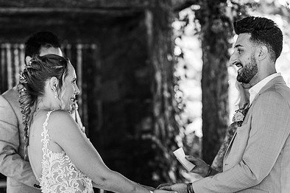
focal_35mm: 125
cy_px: 134
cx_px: 149
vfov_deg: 10.9
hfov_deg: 16.4
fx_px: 1006
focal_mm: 85
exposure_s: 1/200
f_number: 2.2
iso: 1000
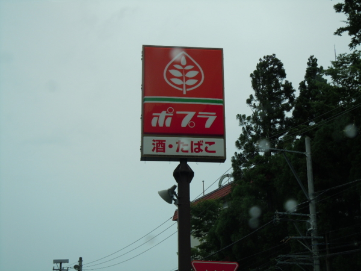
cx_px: 180
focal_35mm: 68
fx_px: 709
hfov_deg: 28.6
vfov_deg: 21.6
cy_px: 136
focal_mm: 12.2
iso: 100
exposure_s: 1/640
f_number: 4.1
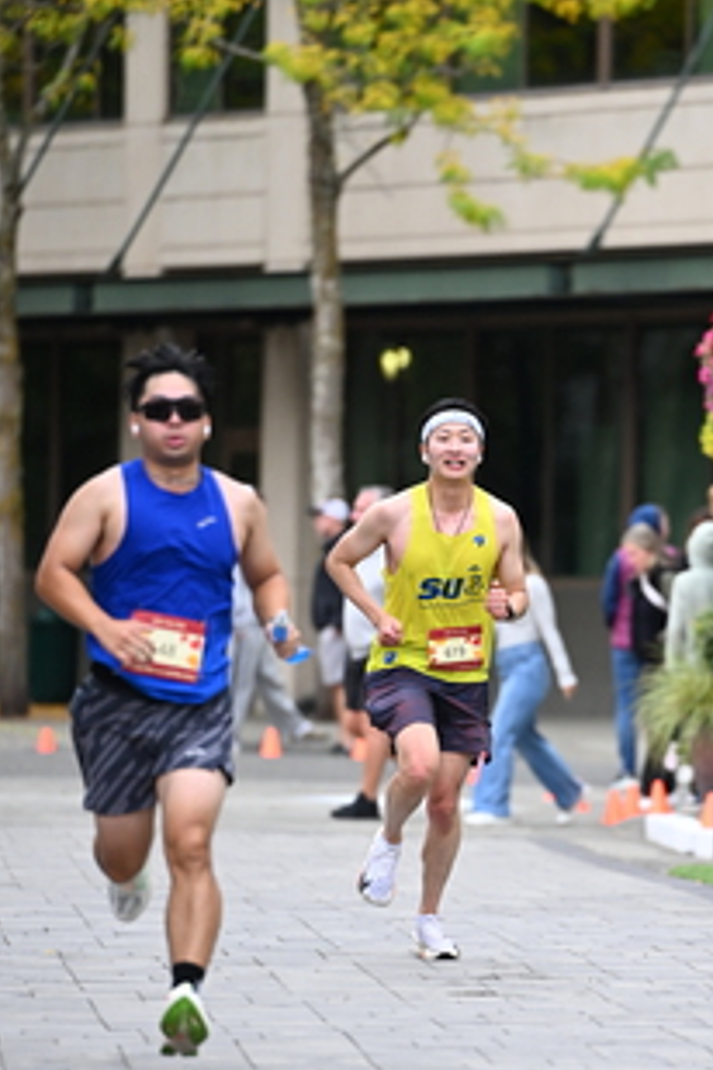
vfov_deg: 5.8
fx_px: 10575
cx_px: 576
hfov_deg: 3.9
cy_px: 696
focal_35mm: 356
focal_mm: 200
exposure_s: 1/1600
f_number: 2.8
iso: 1000
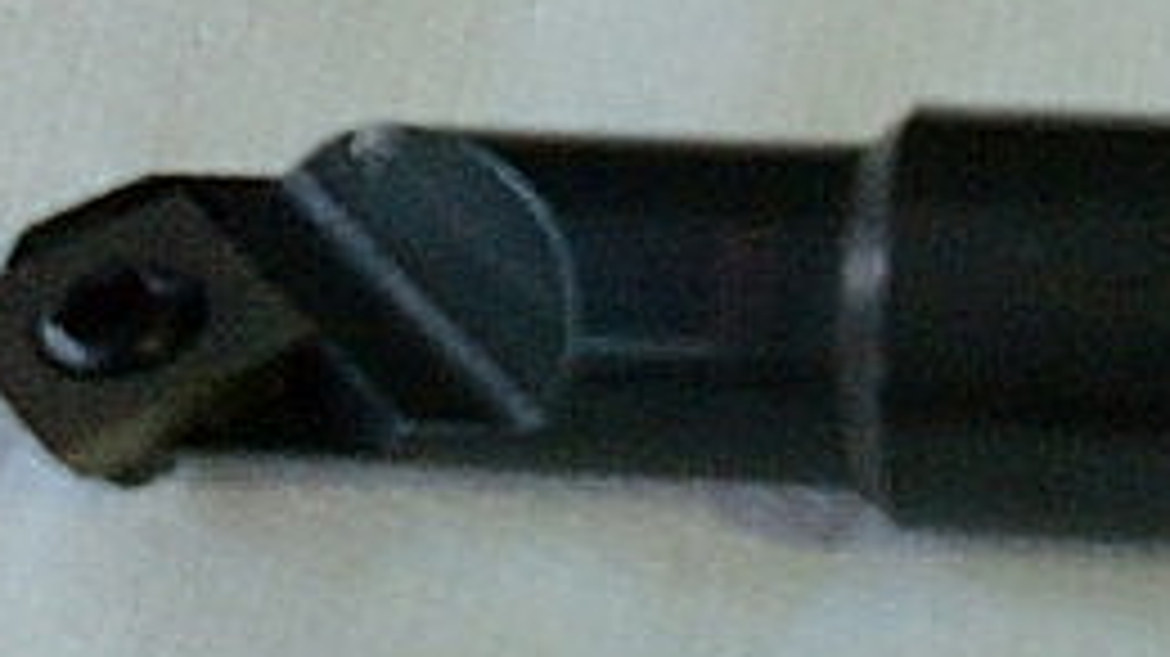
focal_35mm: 94
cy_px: 310
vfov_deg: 12.9
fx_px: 2915
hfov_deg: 21.4
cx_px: 1328
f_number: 3.1
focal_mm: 6.3
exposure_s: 1/60
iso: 500
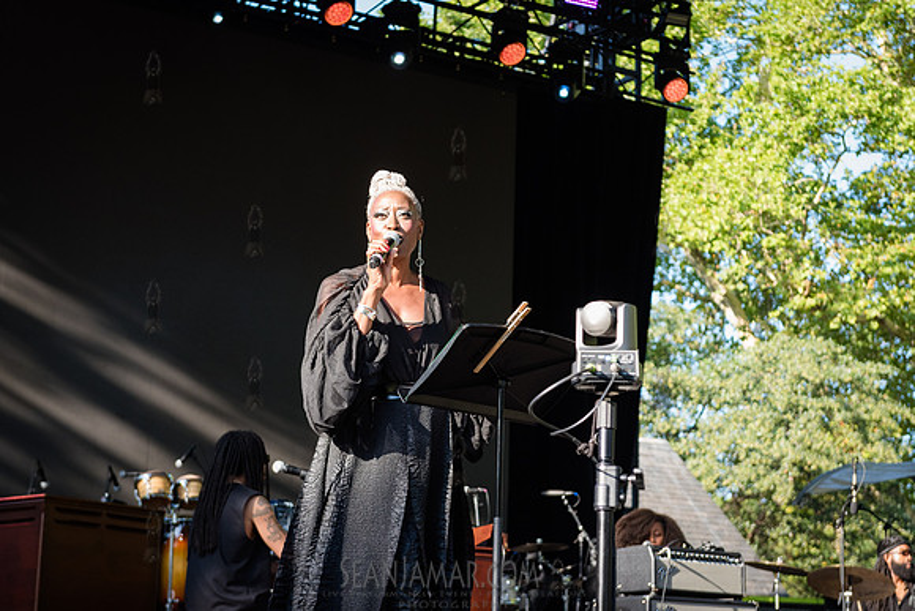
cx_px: 482
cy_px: 269
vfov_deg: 18.0
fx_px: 1924
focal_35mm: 76
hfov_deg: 26.7
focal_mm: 62
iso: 1000
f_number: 4.5
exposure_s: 1/800
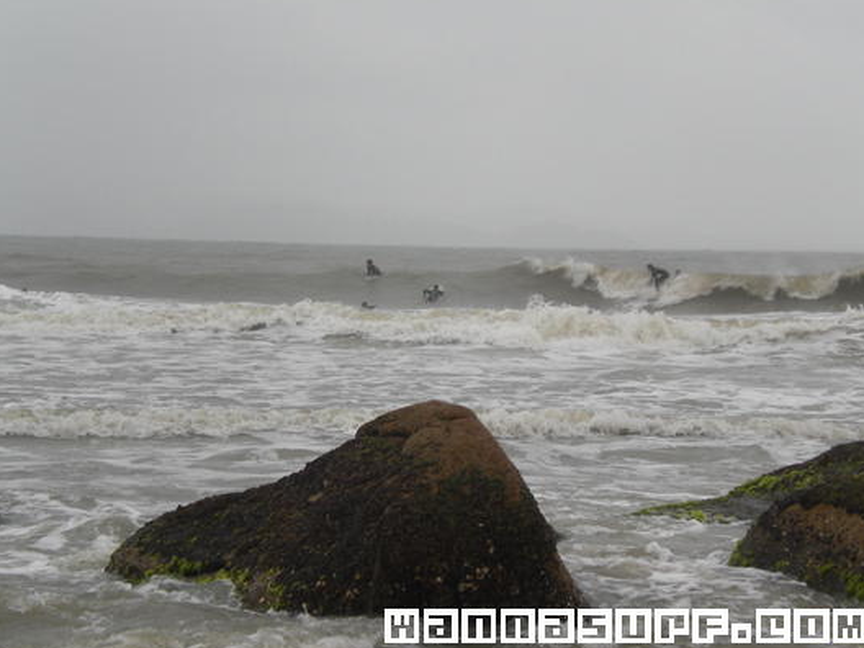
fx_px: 2596
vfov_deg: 14.2
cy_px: 327
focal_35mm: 104
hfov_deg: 18.9
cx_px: 444
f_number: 5.4
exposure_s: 1/160
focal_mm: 16.51
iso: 100
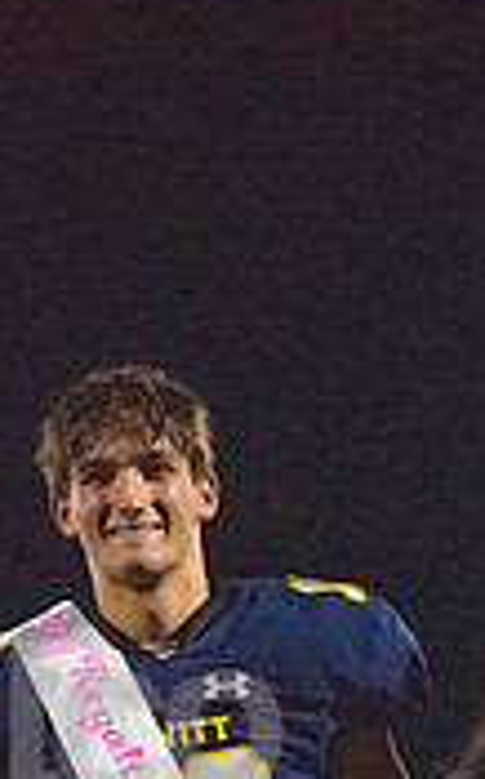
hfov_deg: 8.1
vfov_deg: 12.8
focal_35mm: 162
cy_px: 795
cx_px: 147
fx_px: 3435
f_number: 5
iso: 8000
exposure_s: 1/500
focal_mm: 48
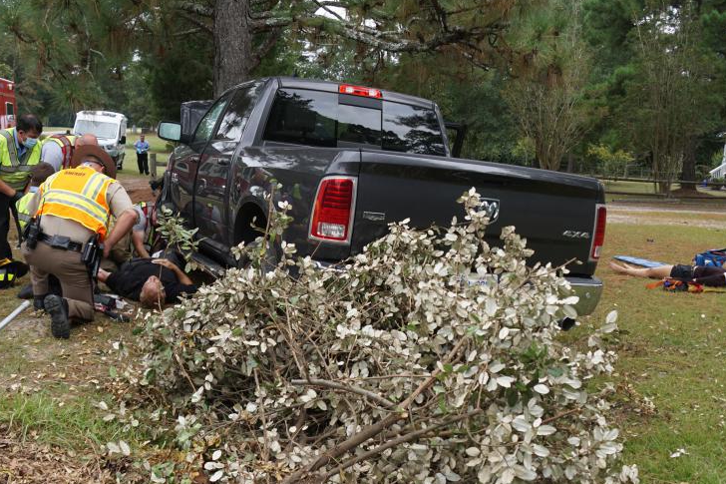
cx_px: 308
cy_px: 255
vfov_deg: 35.0
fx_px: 766
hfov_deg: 50.5
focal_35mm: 38
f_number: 4
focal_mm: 18
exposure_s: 1/160
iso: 100
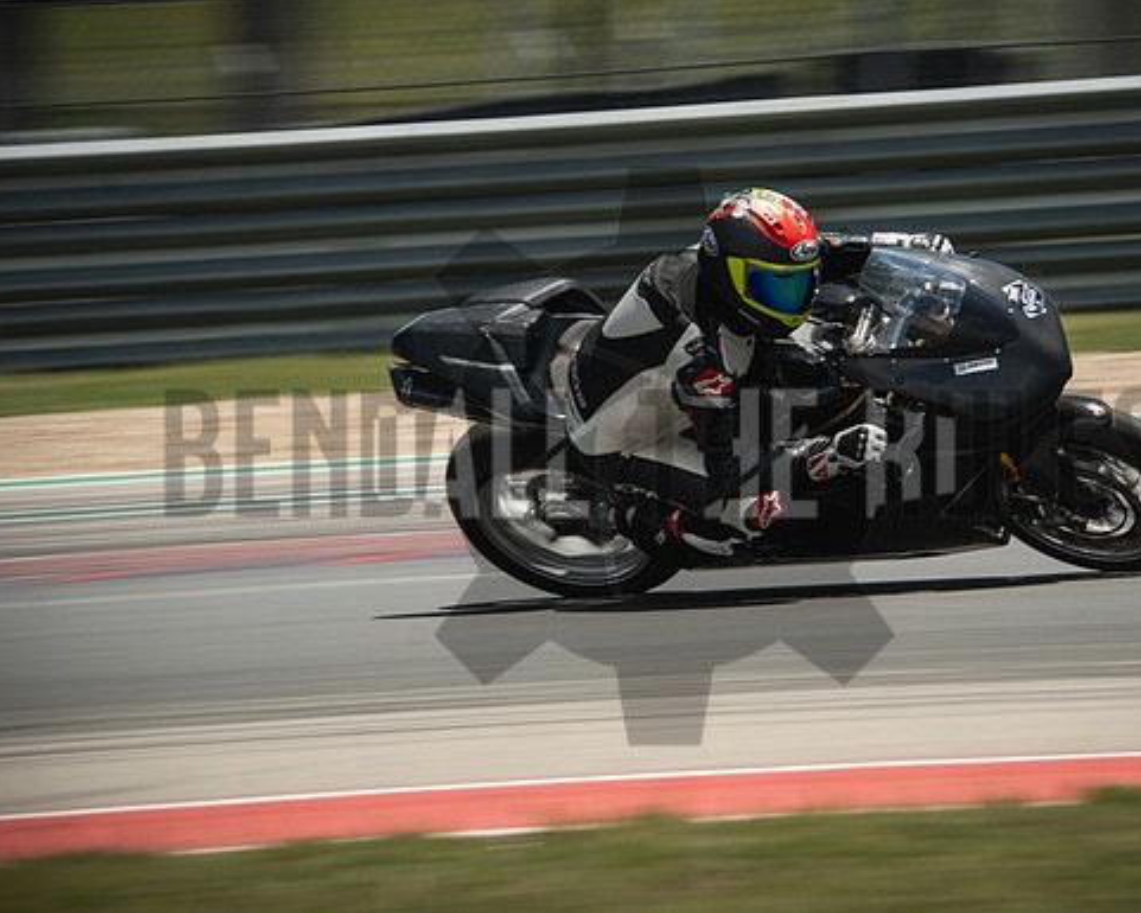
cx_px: 664
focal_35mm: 679
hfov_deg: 2.8
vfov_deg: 2.3
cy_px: 456
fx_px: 22934
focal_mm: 400
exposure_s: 1/160
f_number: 10
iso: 160
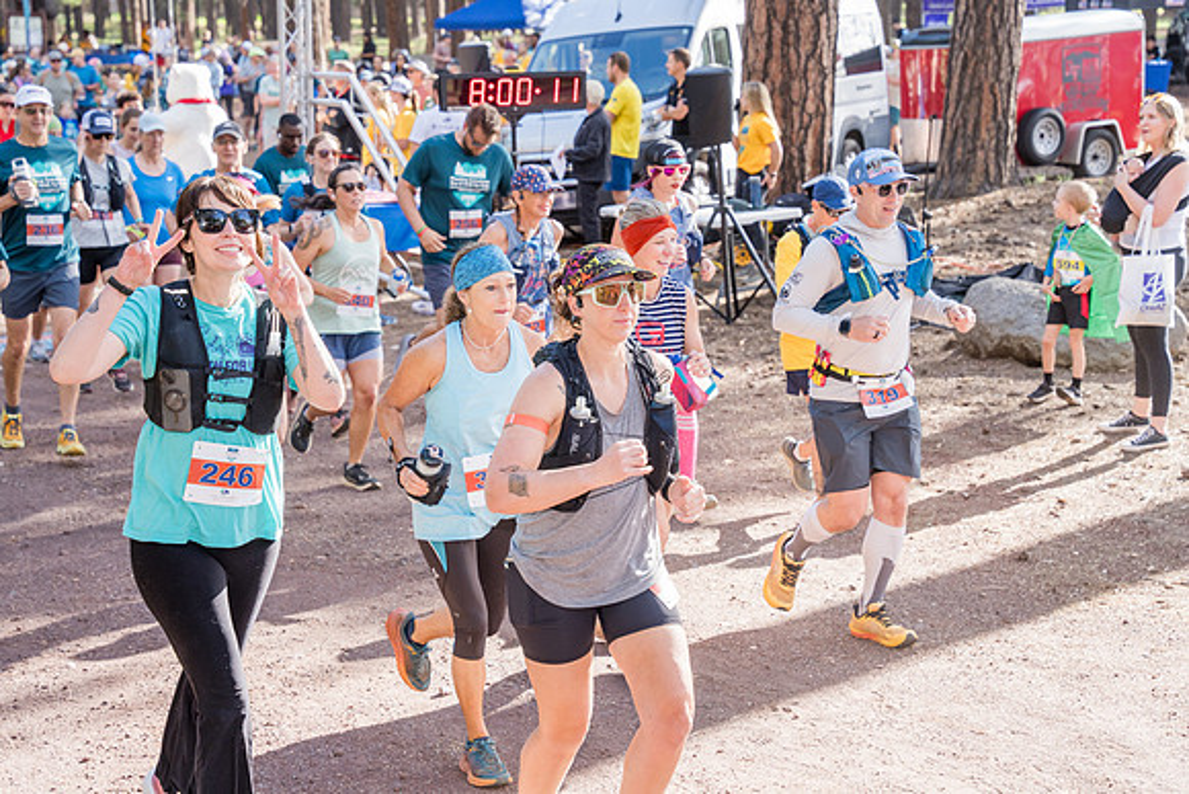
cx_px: 594
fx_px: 2312
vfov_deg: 19.5
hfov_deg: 28.8
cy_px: 397
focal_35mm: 70
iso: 800
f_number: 5
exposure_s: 1/500
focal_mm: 70
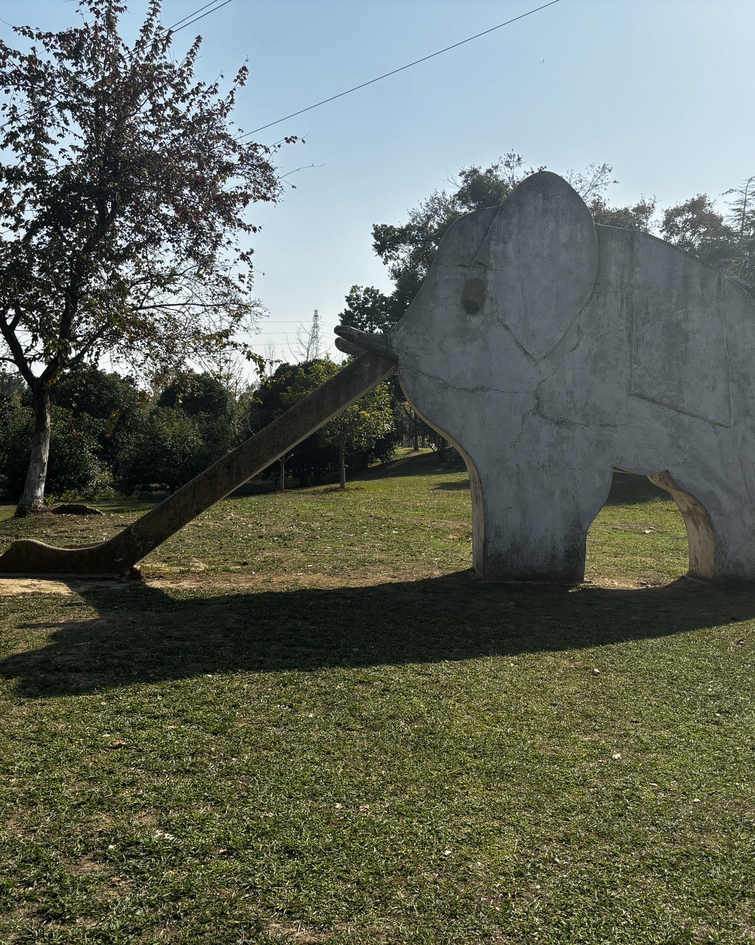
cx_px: 489
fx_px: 950
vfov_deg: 52.9
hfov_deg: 42.9
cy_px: 473
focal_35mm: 34
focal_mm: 5.96
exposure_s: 1/3650
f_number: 1.6
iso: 50
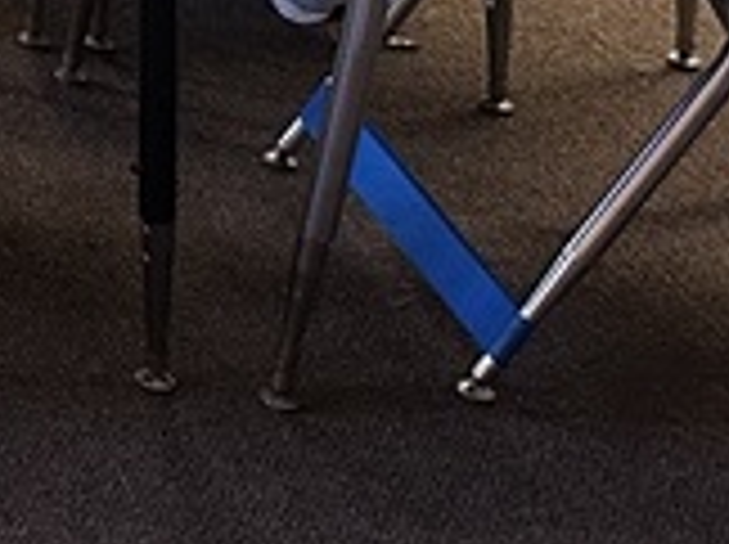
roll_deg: -1.0
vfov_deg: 8.5
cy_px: -976
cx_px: -1359
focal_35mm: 152
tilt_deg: -9.1
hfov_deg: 10.1
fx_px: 3196
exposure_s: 1/60
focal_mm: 6.86
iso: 200
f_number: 1.78
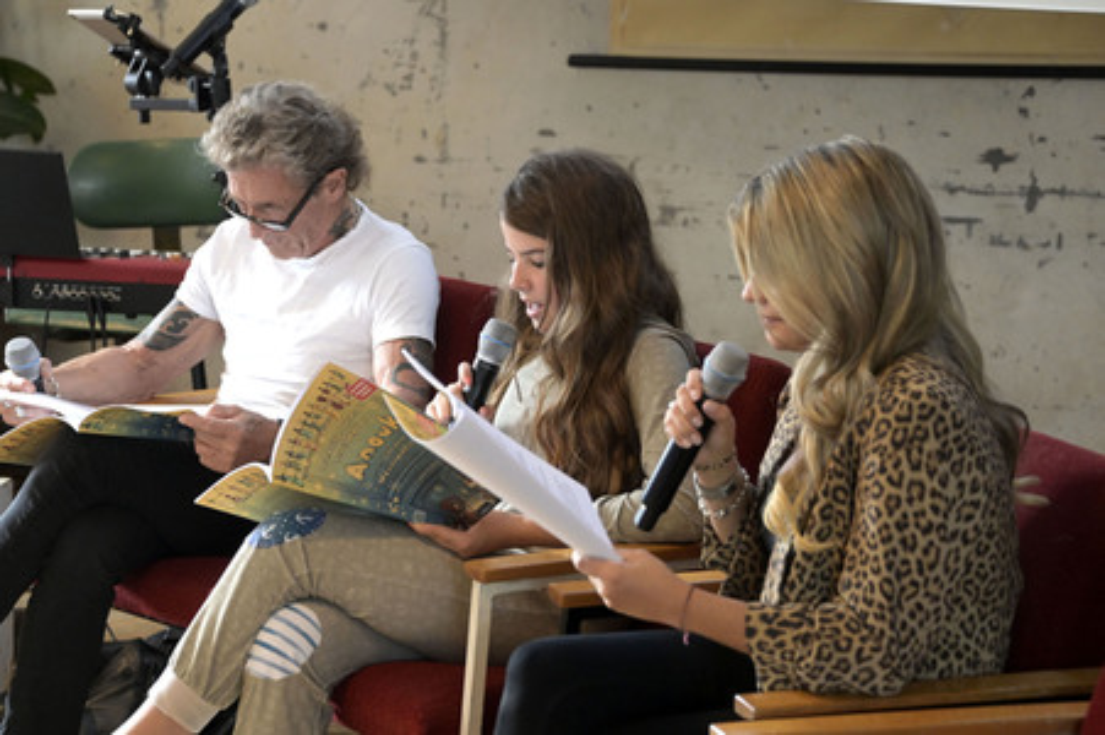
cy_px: 368
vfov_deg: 13.9
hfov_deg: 20.8
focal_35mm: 98
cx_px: 552
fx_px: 3006
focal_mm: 98
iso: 8000
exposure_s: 1/125
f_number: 5.3
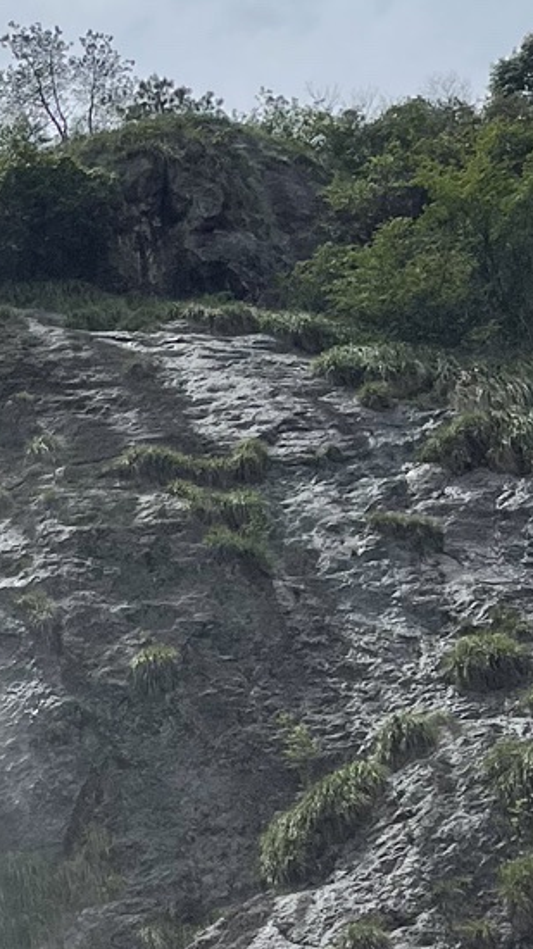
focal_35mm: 103
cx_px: -12
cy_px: 606
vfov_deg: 20.7
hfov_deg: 11.6
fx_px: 2590
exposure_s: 1/12048
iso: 32
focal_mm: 5.1
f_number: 1.6
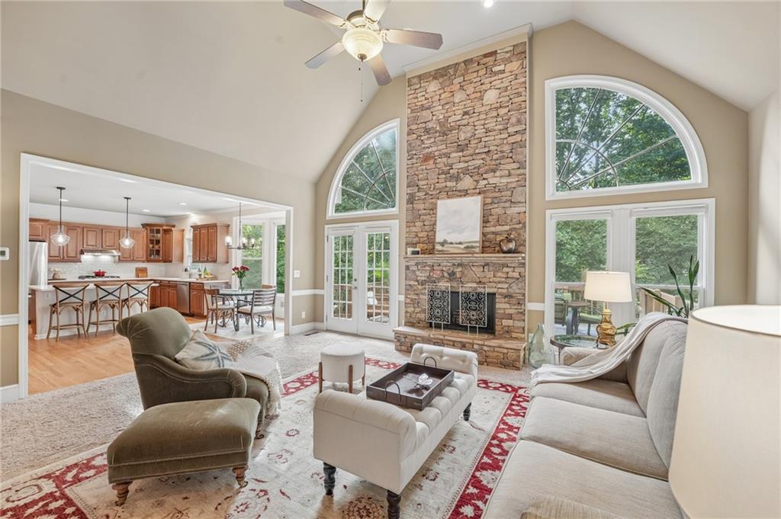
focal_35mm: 14
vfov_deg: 81.1
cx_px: 390
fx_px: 303
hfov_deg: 104.3
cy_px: 260
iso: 320
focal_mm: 14
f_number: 8
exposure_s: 1/10
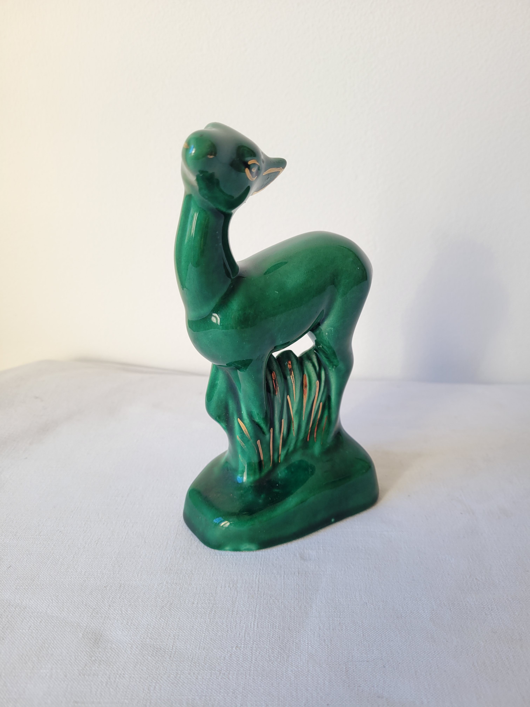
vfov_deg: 67.3
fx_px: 531
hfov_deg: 53.1
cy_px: 354
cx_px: 265
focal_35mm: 26
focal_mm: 5.4
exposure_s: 1/100
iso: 64
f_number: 1.8
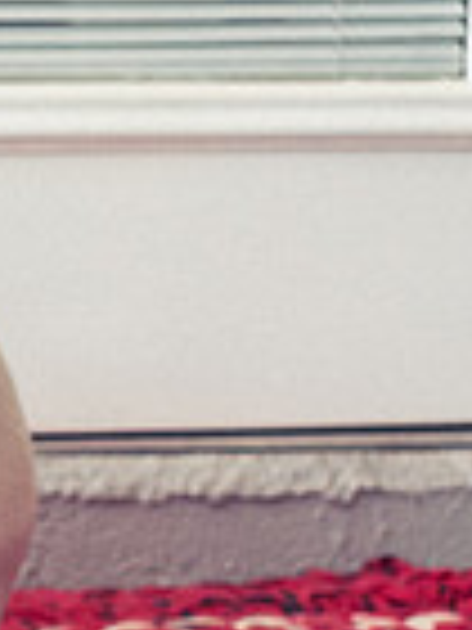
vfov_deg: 10.1
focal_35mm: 196
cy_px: 484
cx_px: -704
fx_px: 3563
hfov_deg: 7.1
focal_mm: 31
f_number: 5.6
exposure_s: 1/125
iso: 400
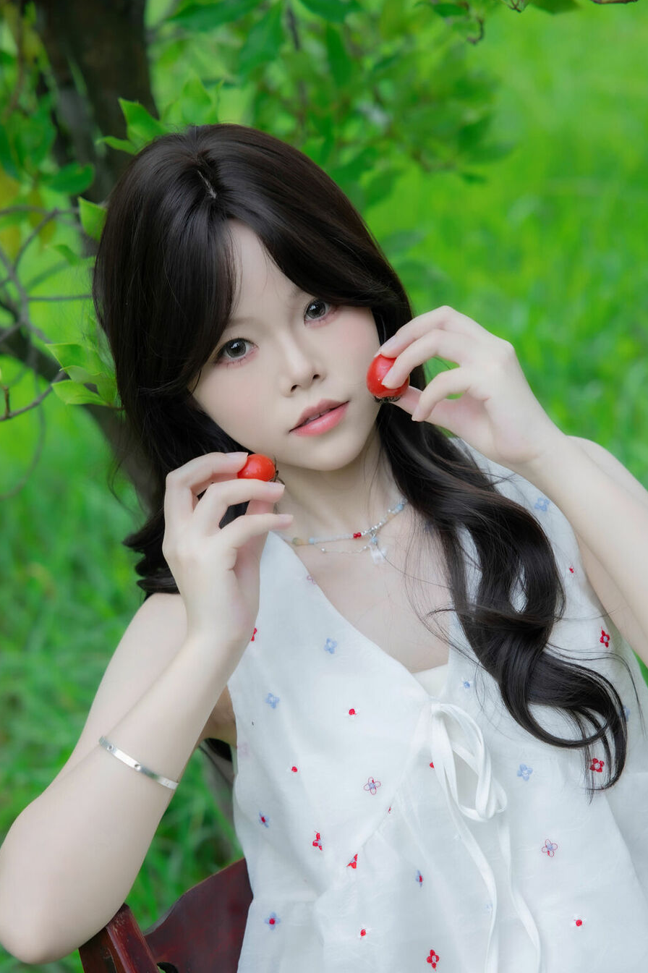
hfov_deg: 16.6
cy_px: 530
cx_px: 358
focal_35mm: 82
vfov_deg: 24.8
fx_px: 2215
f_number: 3.2
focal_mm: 70
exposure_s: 1/125
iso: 200
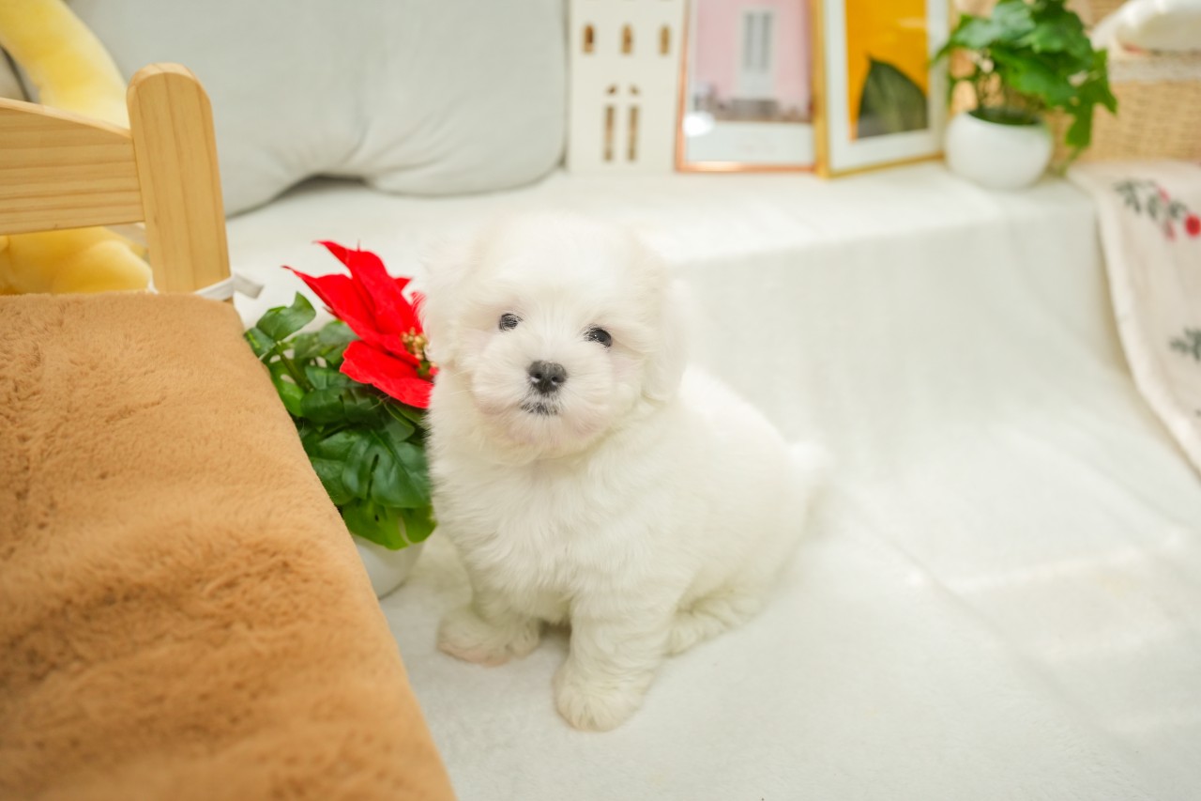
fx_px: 1167
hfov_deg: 54.4
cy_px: 400
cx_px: 600
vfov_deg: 37.8
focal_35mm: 35
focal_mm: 35
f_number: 3.5
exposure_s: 1/320
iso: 1250
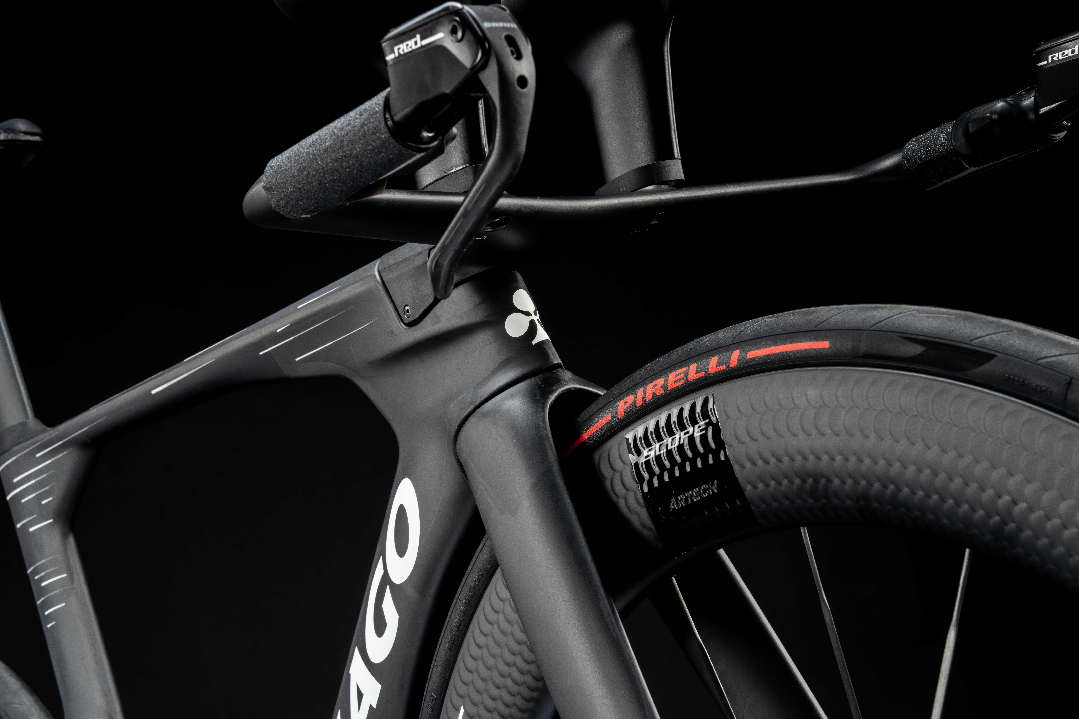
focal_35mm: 70
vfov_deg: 19.5
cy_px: 360
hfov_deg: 28.8
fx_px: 2098
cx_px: 540
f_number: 18
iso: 100
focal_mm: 70
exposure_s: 1/160
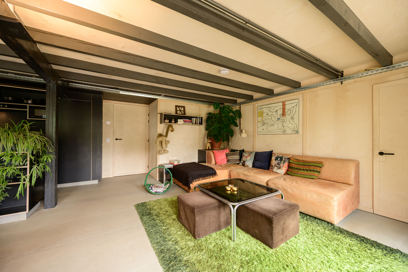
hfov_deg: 104.3
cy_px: 136
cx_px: 204
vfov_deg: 81.2
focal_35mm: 14
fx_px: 159
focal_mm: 14
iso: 1600
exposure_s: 1/50
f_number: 5.6
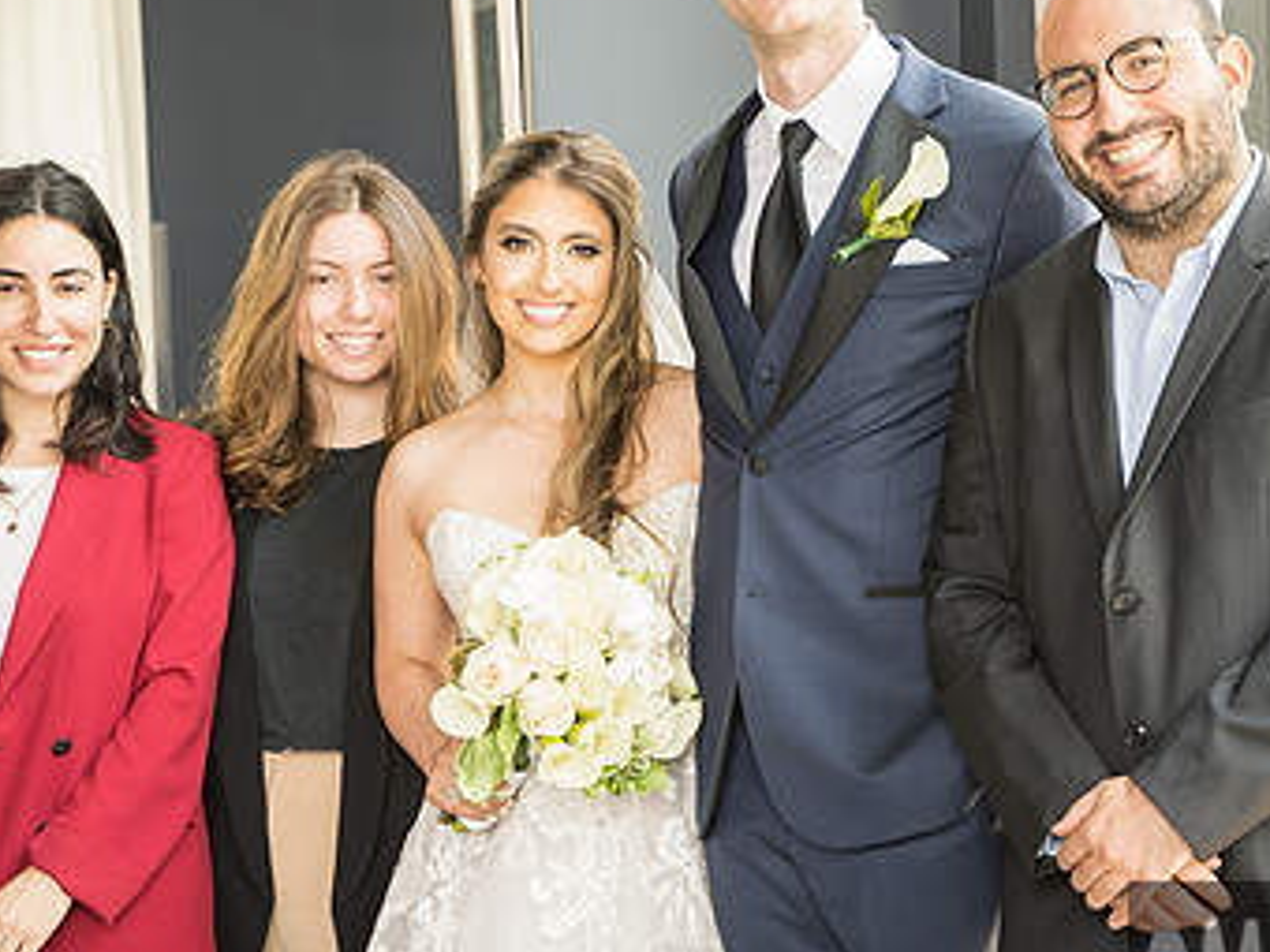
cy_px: 394
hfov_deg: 16.0
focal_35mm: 123
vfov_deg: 12.0
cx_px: 713
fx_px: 4513
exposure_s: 1/80
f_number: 3.2
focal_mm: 75
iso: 160
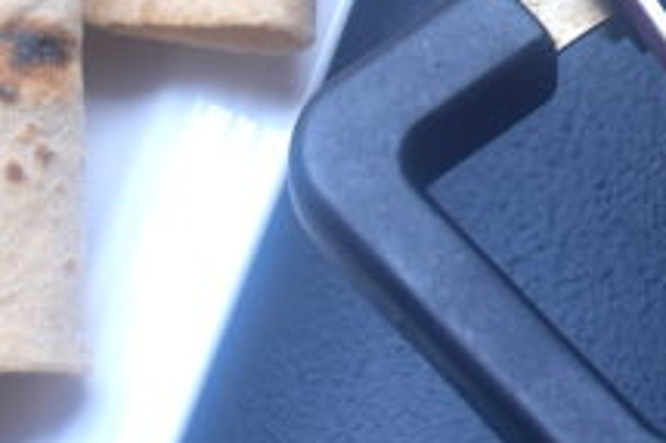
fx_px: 3471
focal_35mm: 188
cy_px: -167
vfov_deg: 7.2
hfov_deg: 10.6
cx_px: 935
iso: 400
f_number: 6.3
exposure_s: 1/160
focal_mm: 35
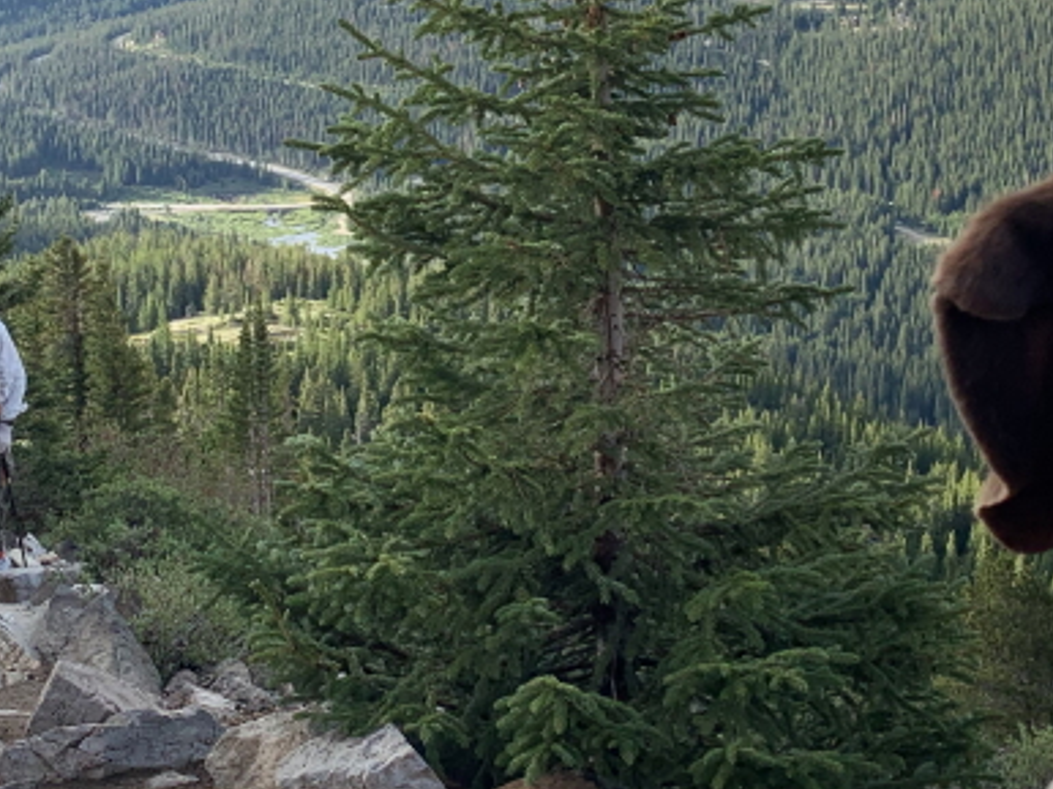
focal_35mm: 69
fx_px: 2098
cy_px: 93
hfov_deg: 28.2
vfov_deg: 20.9
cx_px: 518
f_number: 1.8
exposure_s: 1/879
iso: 25
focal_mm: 4.25
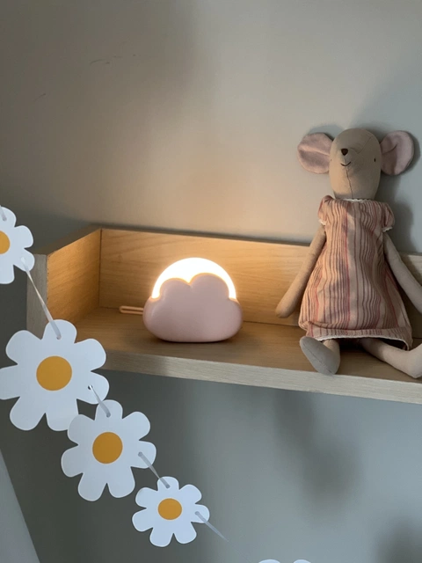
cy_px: 282
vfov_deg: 25.3
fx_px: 1252
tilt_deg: -10.3
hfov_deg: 19.1
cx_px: 211
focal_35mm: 77
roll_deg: -3.6
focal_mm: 9
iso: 320
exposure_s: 1/40
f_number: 2.8
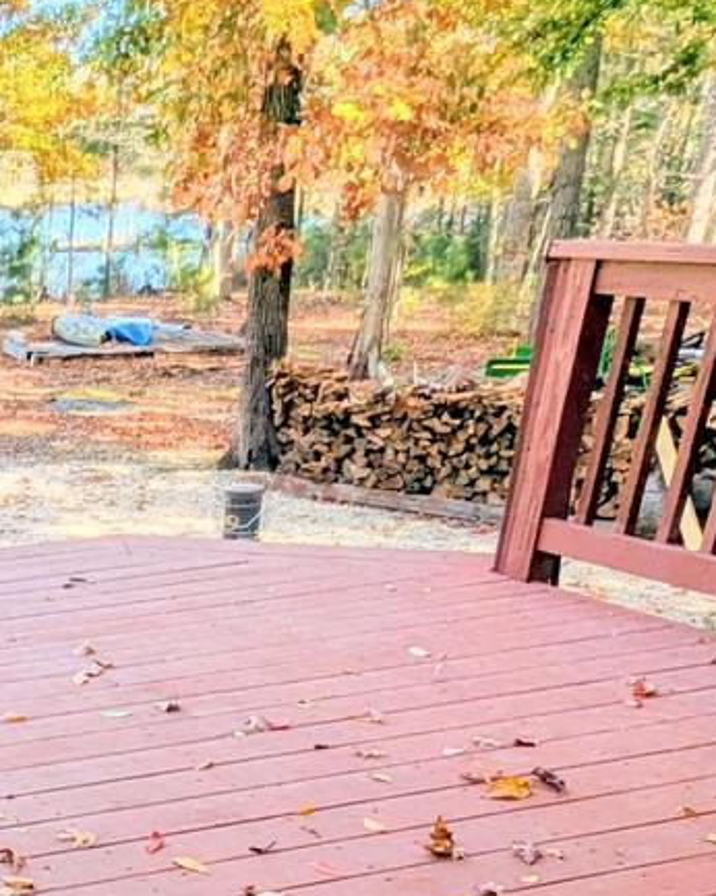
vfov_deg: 32.4
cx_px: -232
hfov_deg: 25.0
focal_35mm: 52
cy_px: 944
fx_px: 1378
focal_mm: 2.35
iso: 35
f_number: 2.2
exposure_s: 1/788
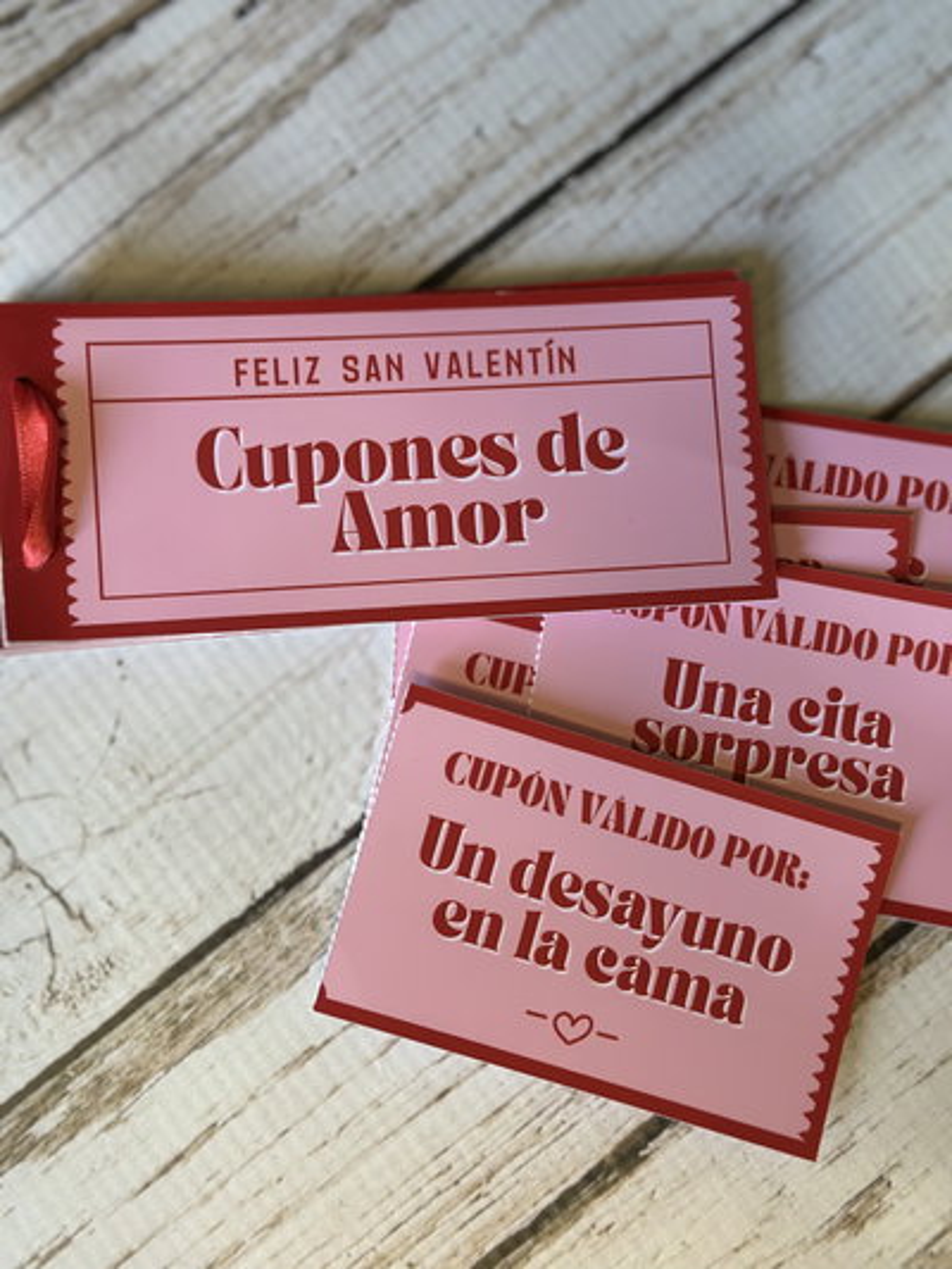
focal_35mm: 48
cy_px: 634
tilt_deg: -85.8
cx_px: 476
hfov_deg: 30.3
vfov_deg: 39.6
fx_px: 1759
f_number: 1.78
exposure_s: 1/60
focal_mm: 6.86
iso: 250
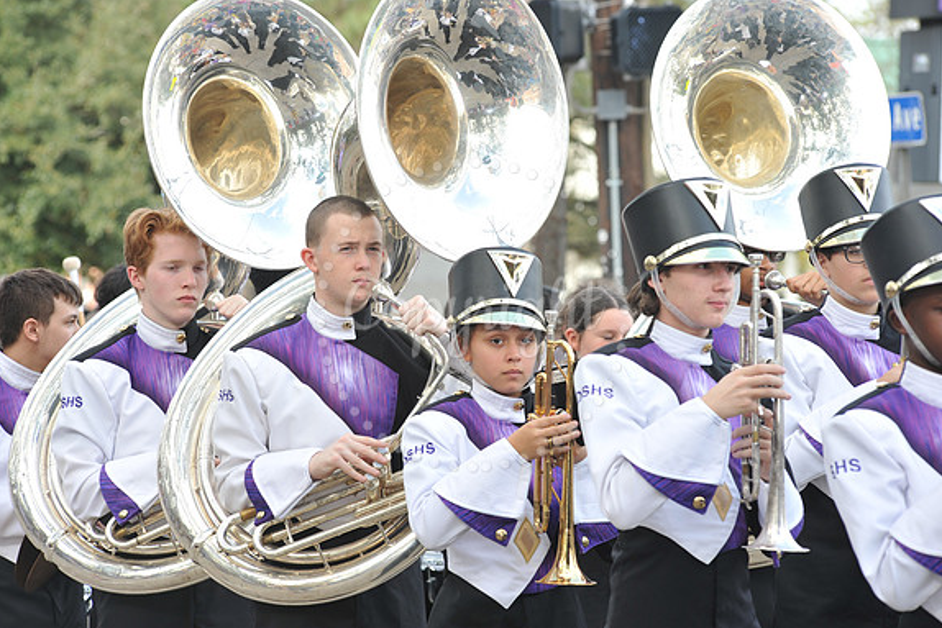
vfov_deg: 6.8
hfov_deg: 10.2
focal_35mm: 202
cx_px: 473
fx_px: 5287
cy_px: 313
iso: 250
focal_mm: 200
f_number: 9
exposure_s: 1/80
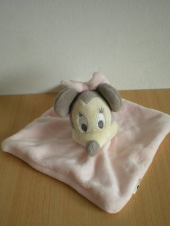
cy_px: 129
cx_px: 85
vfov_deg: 42.8
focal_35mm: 44
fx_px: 288
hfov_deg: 32.9
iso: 64
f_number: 3.1
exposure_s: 1/85.8
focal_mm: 6.3
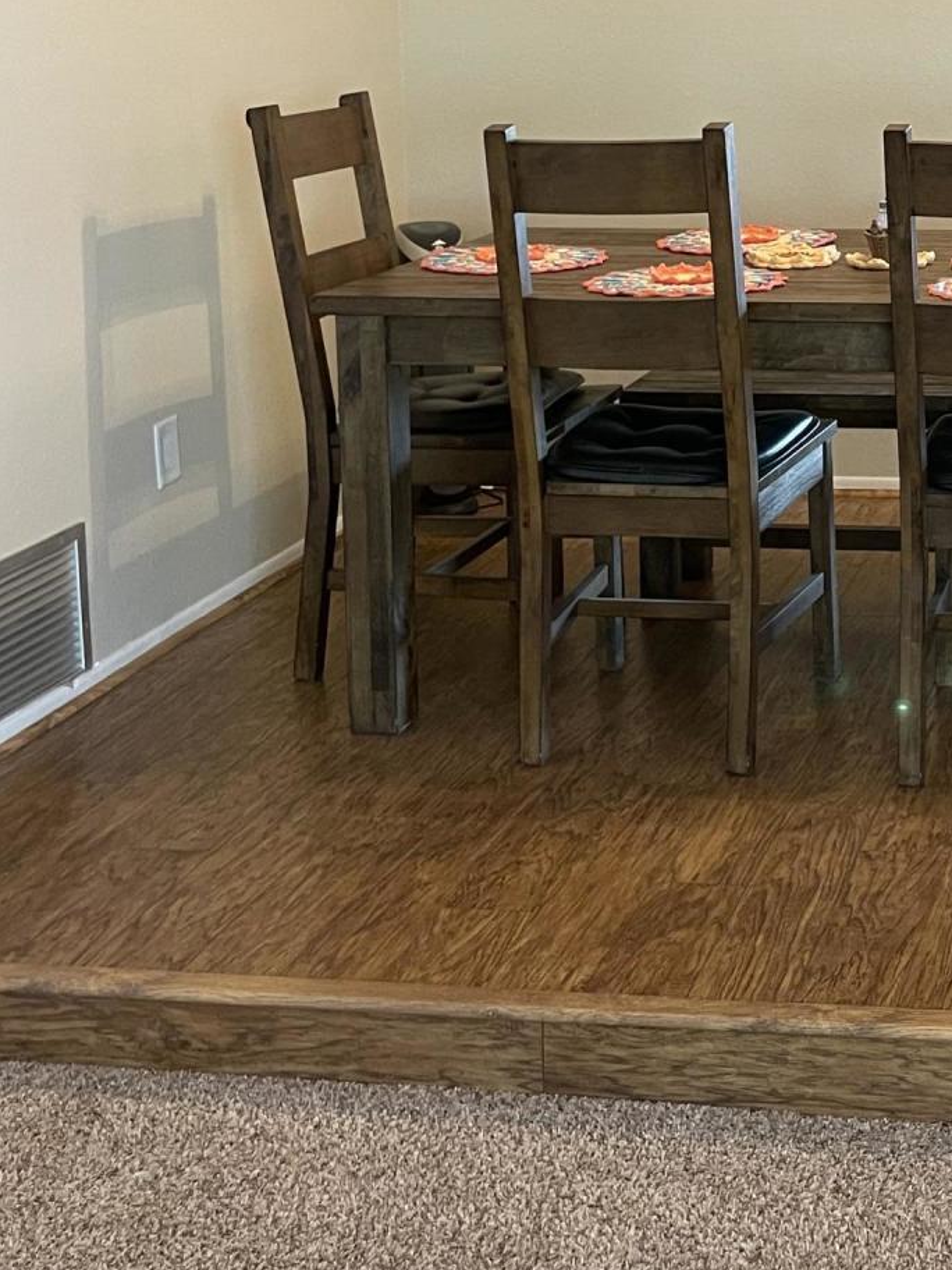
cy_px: 160
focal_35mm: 57
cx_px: 1020
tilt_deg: -3.5
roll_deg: +0.6
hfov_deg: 24.1
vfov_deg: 32.3
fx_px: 2090
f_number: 1.6
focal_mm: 4.2
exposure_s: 1/60
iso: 320
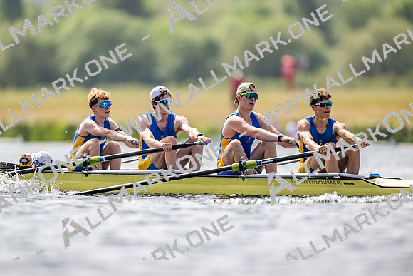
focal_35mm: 600
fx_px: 6885
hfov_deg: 3.4
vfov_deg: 2.3
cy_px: 138
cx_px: 206
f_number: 4
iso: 180
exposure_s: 1/2500
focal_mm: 600
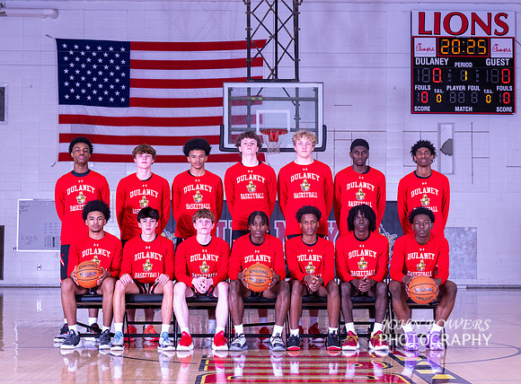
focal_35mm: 81
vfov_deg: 17.9
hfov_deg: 24.1
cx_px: 264
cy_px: 180
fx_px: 1219
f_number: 6.3
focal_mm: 70
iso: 800
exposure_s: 1/125
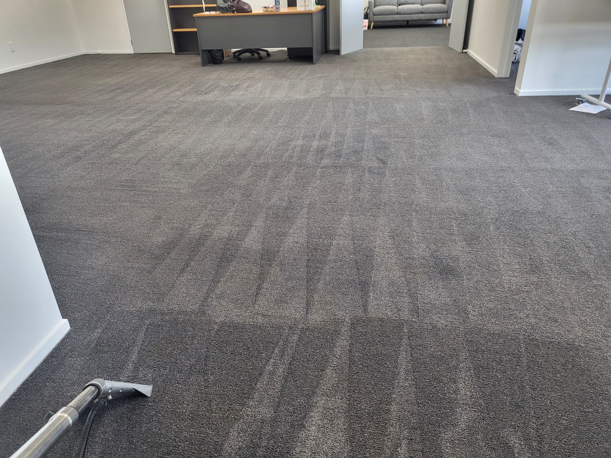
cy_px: 229
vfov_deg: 53.1
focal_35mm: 26
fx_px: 459
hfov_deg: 67.3
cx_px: 306
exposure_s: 1/100
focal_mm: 4.25
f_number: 1.8
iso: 200
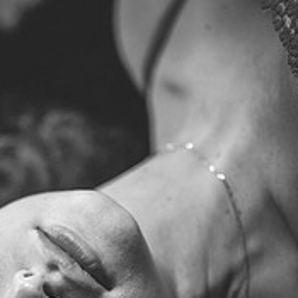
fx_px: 1812
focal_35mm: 186
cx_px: 97
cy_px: 307
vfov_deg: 9.3
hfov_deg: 9.4
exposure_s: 1/200
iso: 500
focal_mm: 85
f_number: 1.8
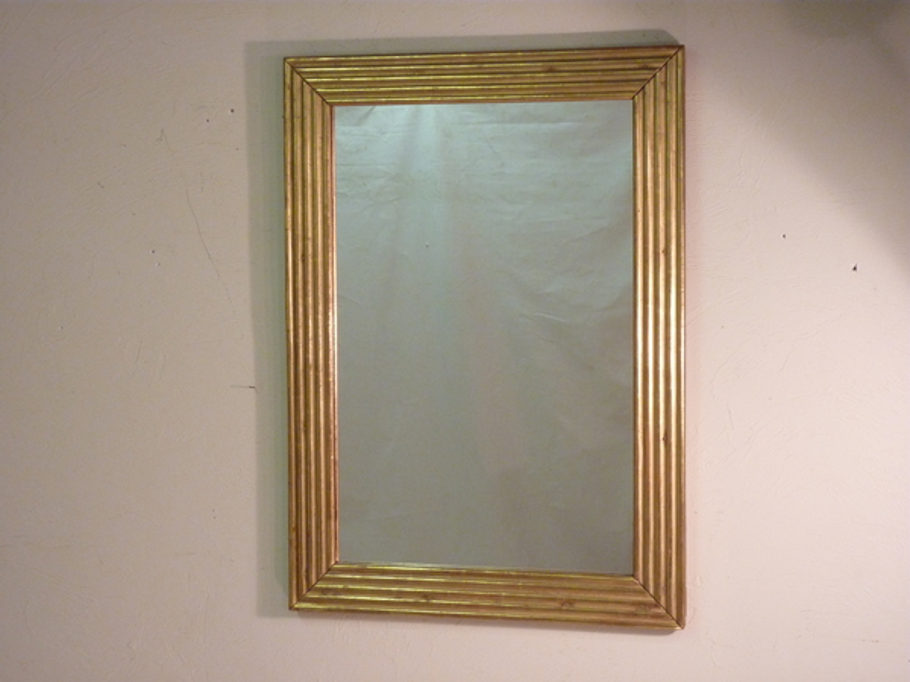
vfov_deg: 21.9
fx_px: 1761
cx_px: 455
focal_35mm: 67
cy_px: 341
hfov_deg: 29.0
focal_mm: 11
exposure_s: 1/40
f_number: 4.1
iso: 400
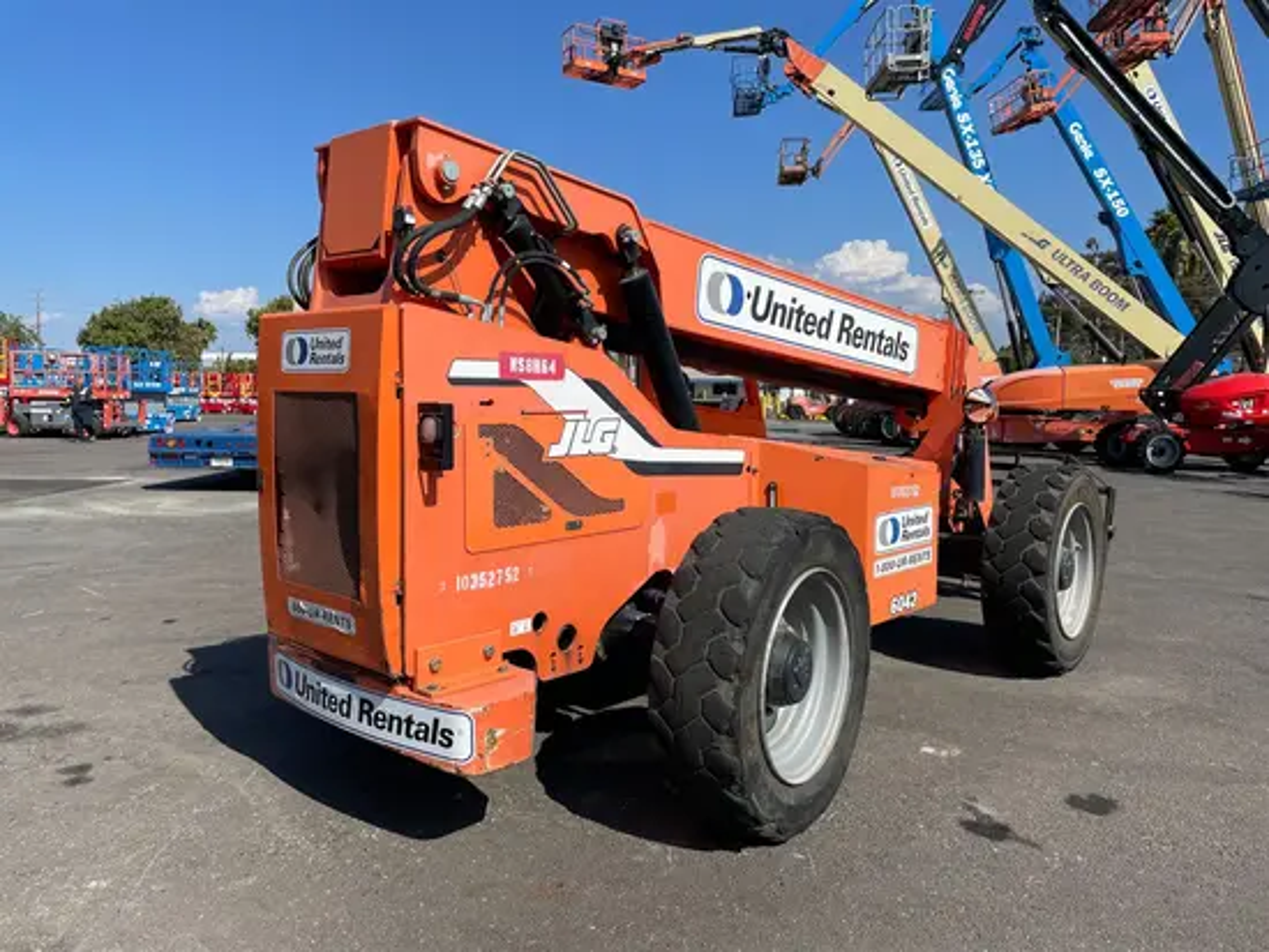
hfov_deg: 67.3
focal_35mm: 26
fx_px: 954
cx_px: 634
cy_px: 476
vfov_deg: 53.1
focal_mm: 4.2
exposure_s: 1/5556
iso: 50
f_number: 1.6
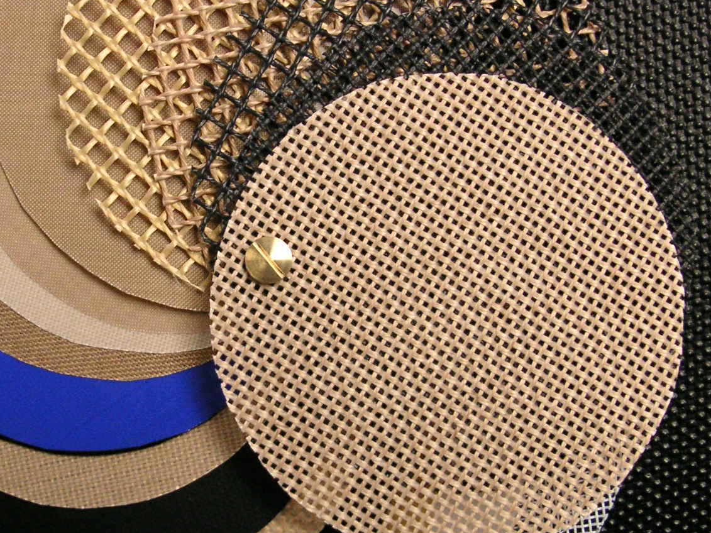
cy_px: 277
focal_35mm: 67
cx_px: 221
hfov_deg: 28.7
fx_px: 1376
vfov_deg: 21.9
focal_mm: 6.1
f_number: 2.8
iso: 100
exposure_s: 1/20
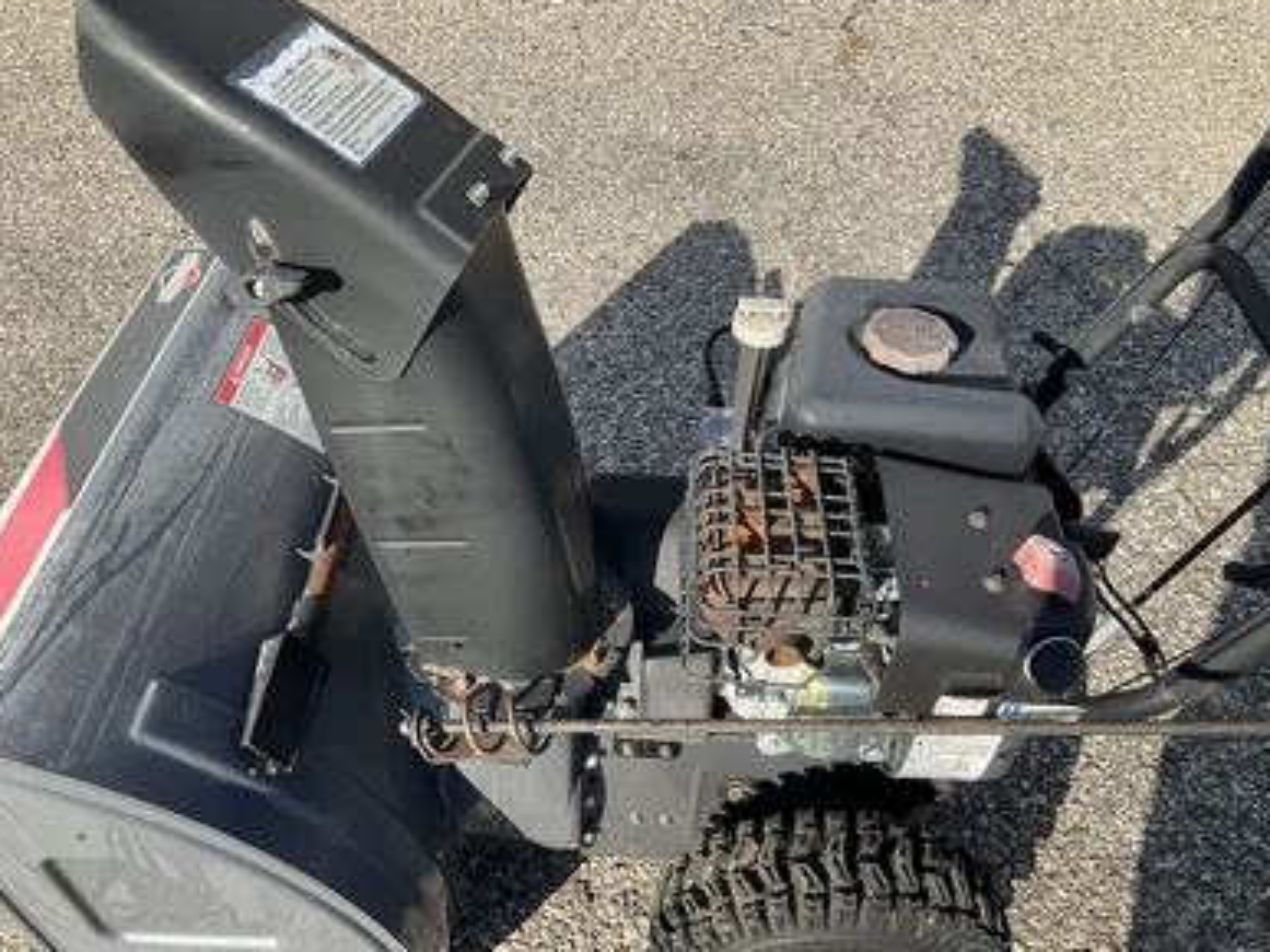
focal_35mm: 30
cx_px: 646
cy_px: 476
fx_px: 1100
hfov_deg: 60.0
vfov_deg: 46.8
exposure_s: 1/829
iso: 25
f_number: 1.8
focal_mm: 3
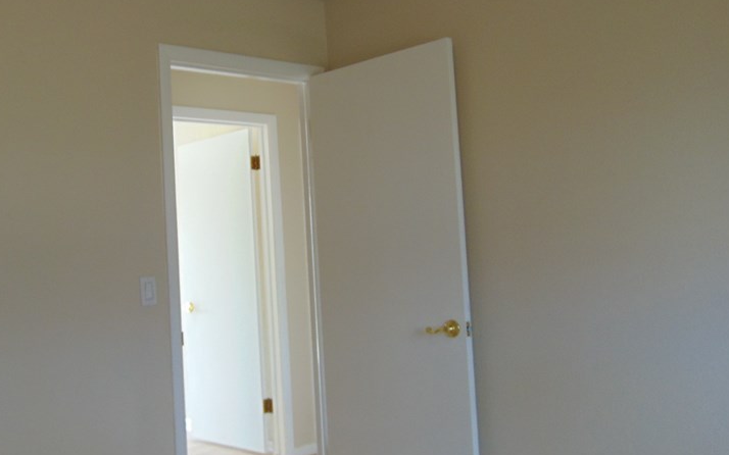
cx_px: 253
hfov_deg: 50.8
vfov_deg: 33.6
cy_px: 216
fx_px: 755
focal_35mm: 38
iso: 80
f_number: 3
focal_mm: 4.5
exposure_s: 1/30
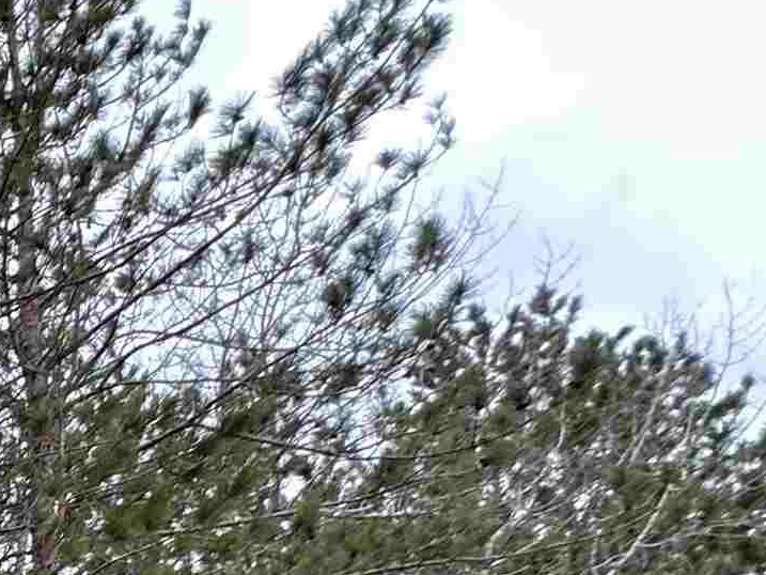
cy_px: 979
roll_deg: -0.6
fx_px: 1328
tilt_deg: +6.3
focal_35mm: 60
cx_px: -834
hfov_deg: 18.2
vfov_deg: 19.5
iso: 40
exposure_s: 1/104
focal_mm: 2.22
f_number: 2.2
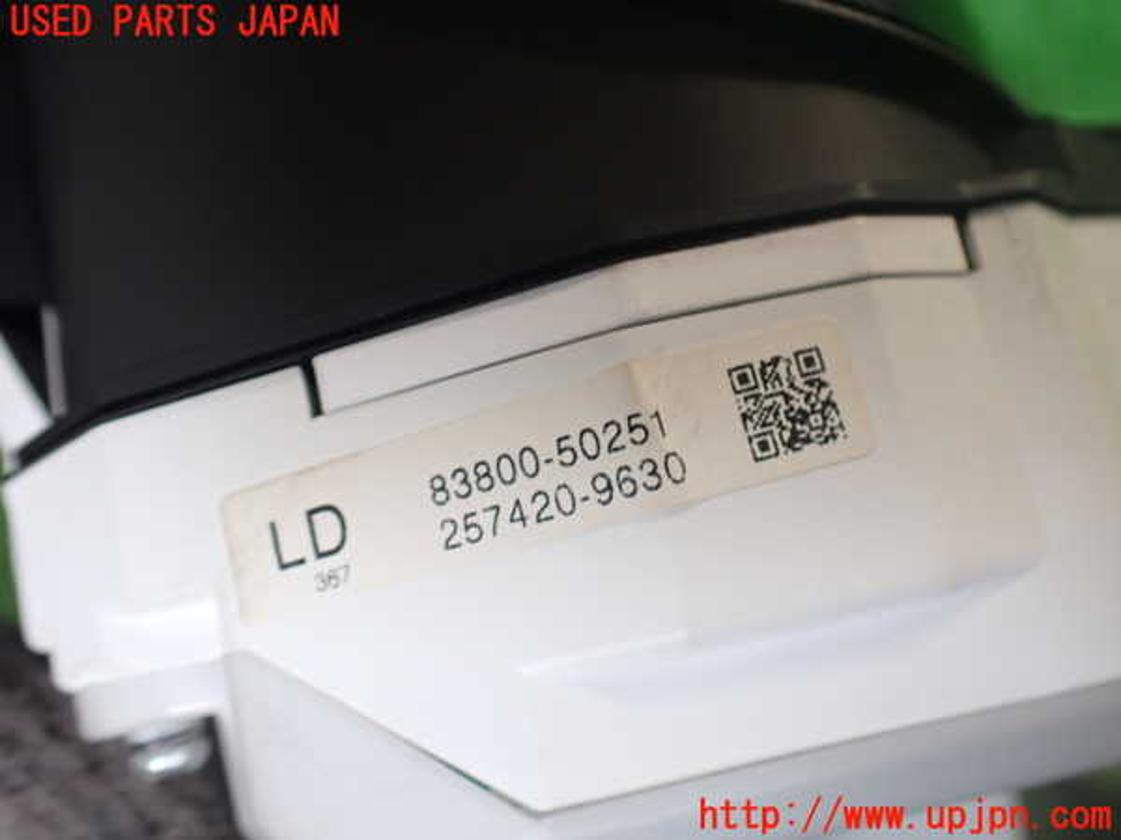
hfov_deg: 60.0
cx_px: 560
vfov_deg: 46.8
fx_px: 972
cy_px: 420
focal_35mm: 30
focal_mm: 5.4
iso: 320
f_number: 2.3
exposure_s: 1/125
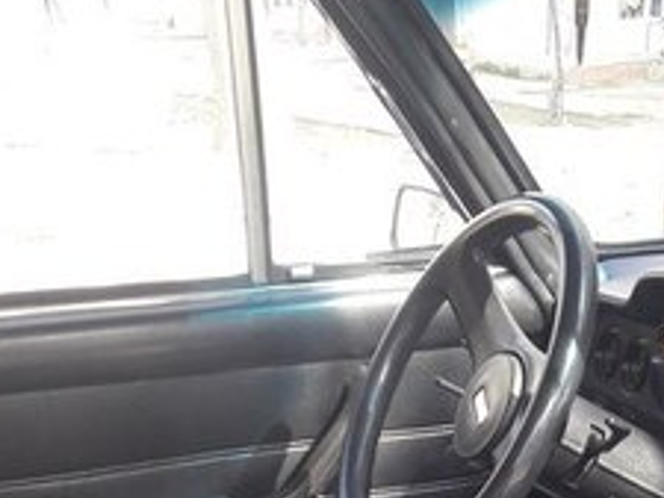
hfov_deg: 23.4
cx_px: 561
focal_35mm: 82
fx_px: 1574
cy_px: 644
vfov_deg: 17.0
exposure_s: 1/33
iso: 50
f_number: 1.9
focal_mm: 3.7
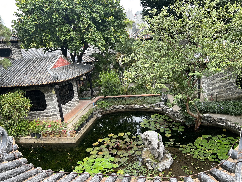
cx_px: 121
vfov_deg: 53.1
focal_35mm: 26
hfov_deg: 67.3
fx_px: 182
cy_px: 91
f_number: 1.5
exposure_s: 1/121
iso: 40
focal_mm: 5.7
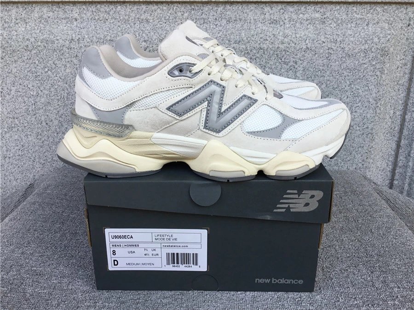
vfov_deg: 45.4
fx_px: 371
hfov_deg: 58.4
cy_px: 155
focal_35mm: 31
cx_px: 207
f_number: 2.4
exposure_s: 1/283
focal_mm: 3.3
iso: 25
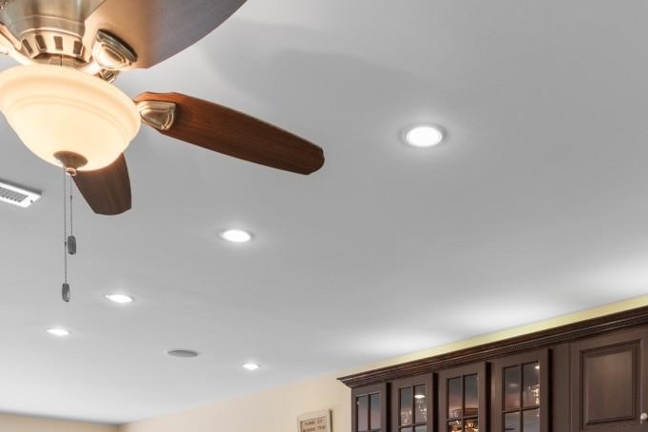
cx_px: 406
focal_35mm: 38
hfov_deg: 50.2
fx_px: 684
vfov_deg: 30.2
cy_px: 512
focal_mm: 11
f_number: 4.8
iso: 100
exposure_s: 1/3
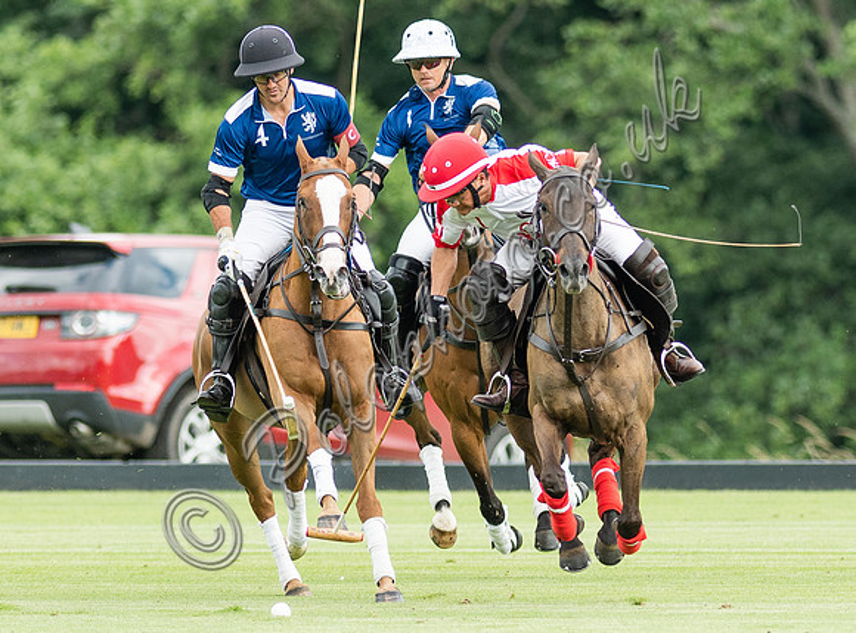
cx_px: 517
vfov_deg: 1.5
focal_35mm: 983
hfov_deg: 2.0
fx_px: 24181
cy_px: 237
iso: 250
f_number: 2.8
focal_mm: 300
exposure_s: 1/1600
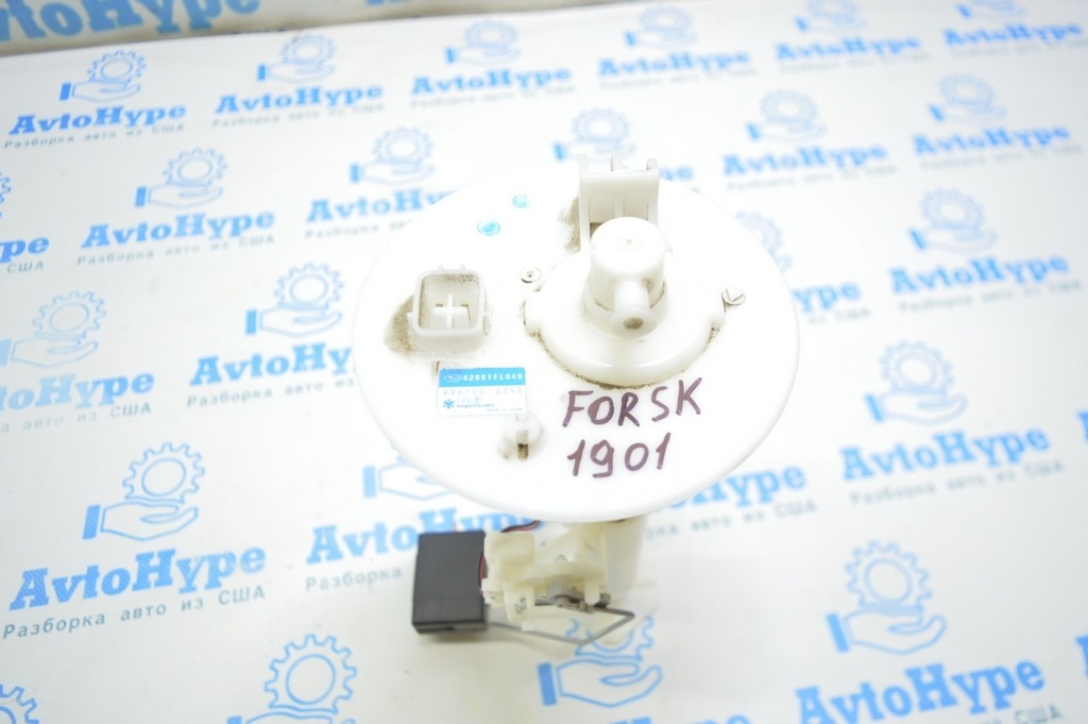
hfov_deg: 67.4
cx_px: 544
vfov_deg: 47.9
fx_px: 815
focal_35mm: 27
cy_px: 362
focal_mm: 18
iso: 400
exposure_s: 1/40
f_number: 3.5
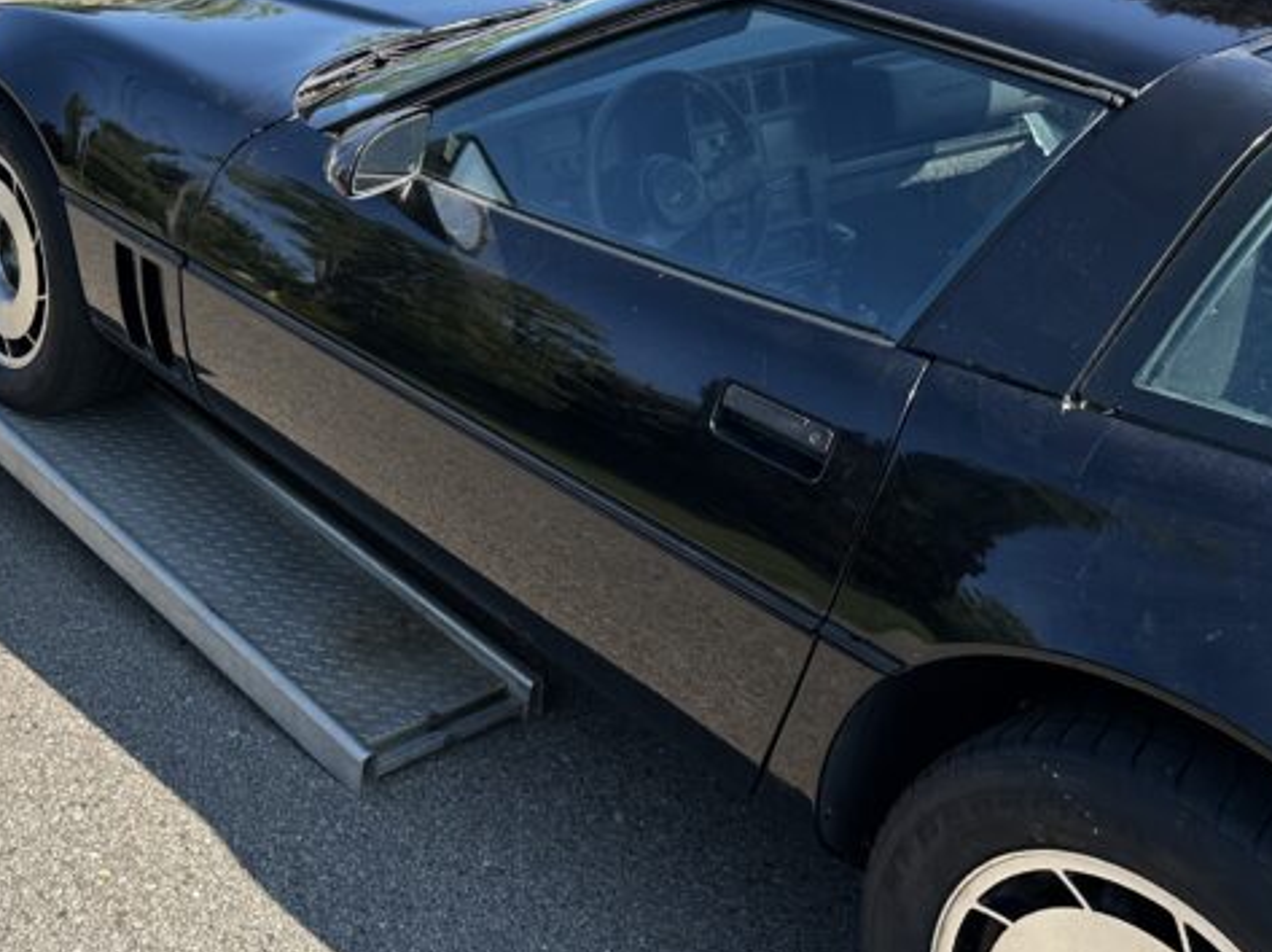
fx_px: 1909
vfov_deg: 27.3
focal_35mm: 52
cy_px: 153
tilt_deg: -15.7
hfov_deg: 35.7
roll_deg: +2.9
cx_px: 272
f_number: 1.78
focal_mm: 6.86
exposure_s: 1/2299
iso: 80
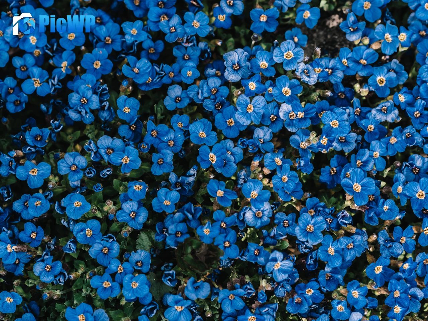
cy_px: 160
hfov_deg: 13.2
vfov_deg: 9.9
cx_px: 214
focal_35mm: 150
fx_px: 1855
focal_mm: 75
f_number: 4
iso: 200
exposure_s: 1/320
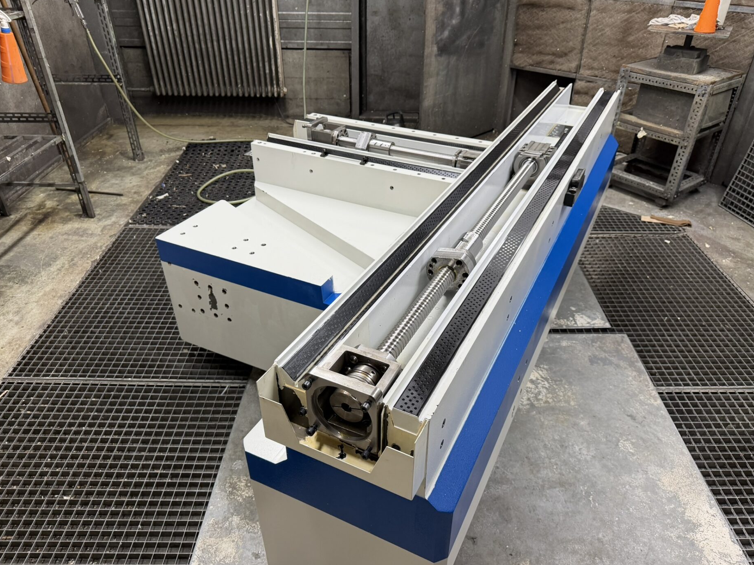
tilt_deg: -33.5
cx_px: 382
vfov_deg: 54.9
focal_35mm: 25
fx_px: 545
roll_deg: -0.7
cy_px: 292
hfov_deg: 69.4
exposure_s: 1/100
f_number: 1.78
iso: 160
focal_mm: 6.76
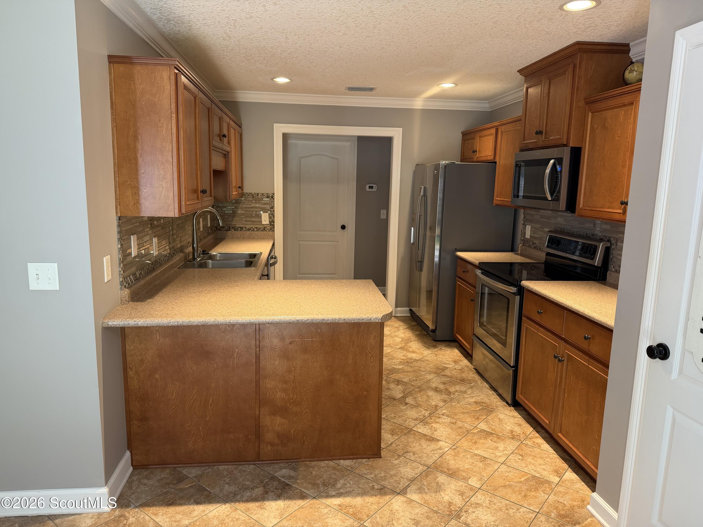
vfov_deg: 56.8
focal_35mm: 24
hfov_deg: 71.6
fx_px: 487
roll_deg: -0.9
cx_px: 352
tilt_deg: -9.0
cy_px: 264
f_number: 1.78
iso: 160
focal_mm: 6.76
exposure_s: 1/60
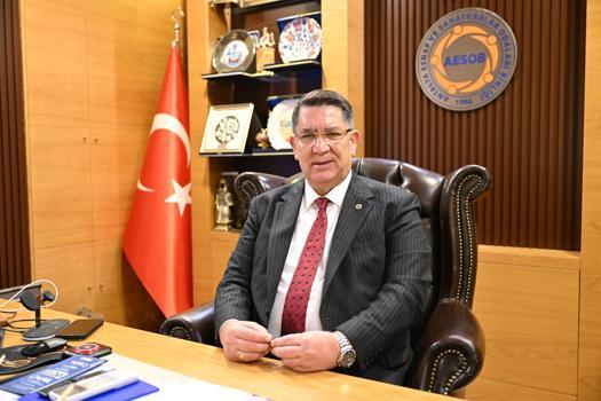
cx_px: 300
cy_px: 200
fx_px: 559
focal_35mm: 34
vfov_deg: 39.4
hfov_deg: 56.5
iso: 5600
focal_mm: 33.5
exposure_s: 1/200
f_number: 2.8
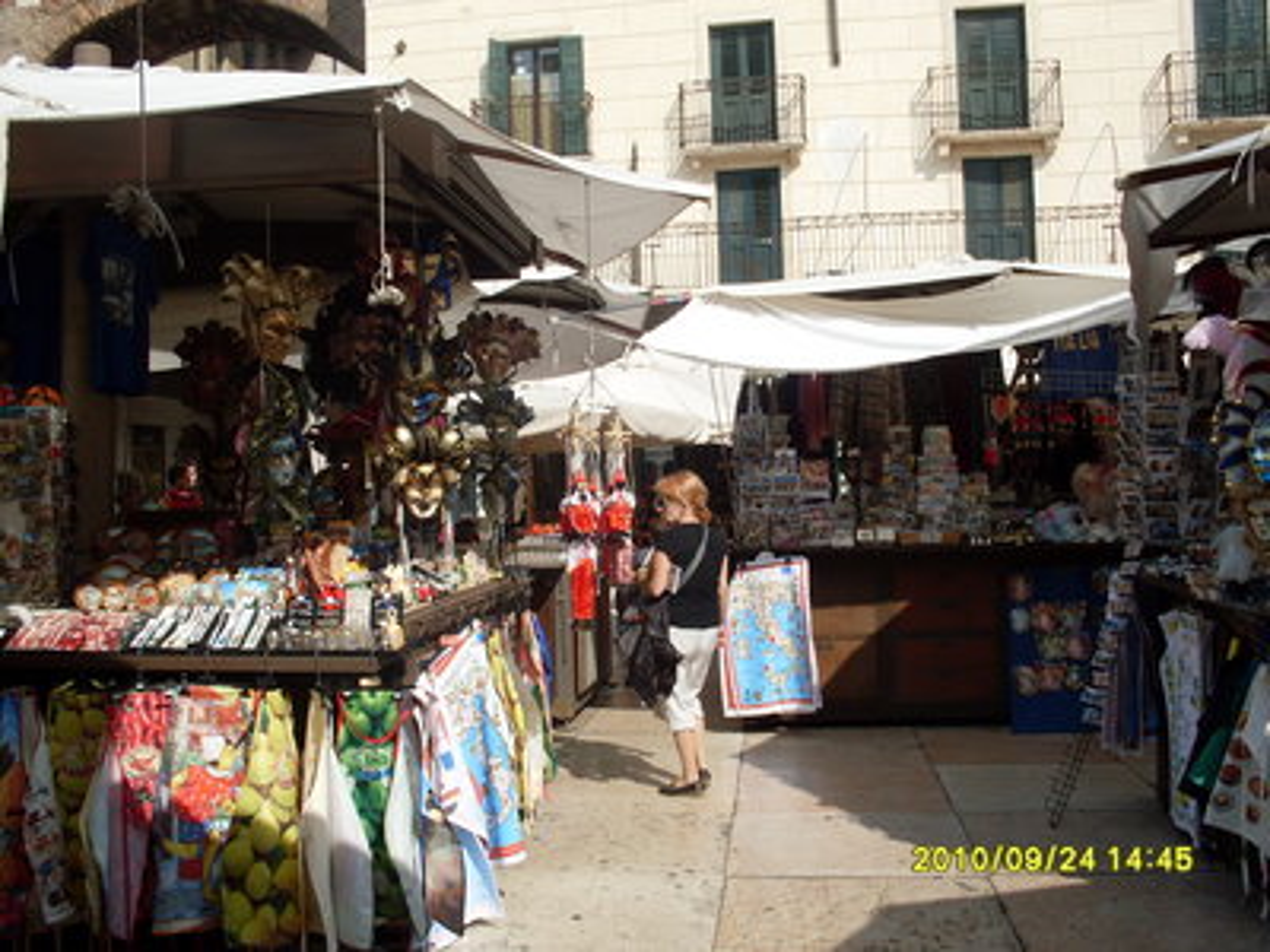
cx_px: 635
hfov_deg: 49.0
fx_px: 1394
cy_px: 476
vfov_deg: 37.7
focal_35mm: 38
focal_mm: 6.3
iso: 80
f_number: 8.4
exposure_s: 1/180
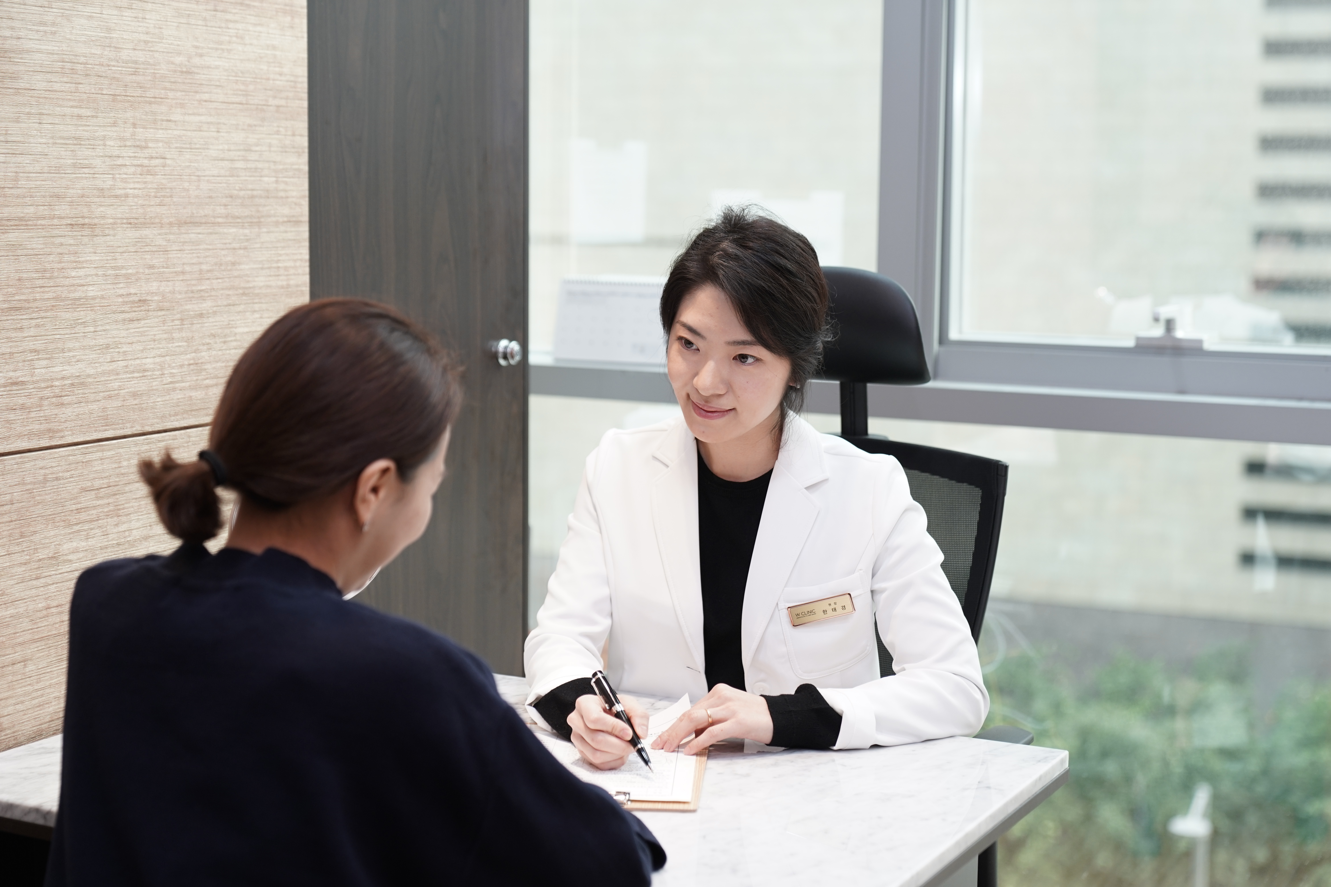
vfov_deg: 25.5
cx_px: 666
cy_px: 444
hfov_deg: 37.5
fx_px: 1959
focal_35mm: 53
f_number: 2.8
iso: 640
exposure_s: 1/125
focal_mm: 53
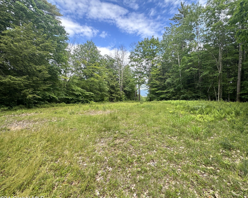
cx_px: 137
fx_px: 117
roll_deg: +0.3
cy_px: 100
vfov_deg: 80.4
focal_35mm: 16
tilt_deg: -3.3
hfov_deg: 92.8
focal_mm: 2.22
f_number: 2.2
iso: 40
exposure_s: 1/249
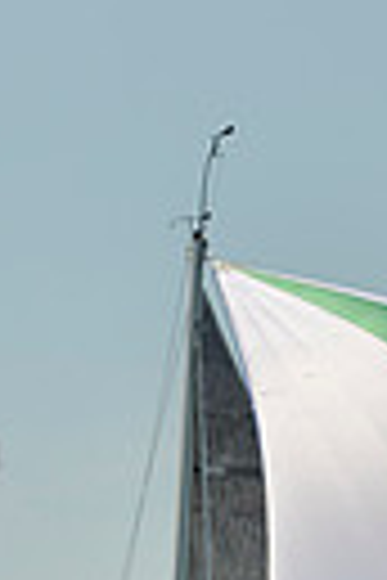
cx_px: 236
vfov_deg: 4.4
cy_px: 1106
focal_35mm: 460
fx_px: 7417
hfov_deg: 3.0
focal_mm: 102
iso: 200
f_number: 9
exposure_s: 1/1250
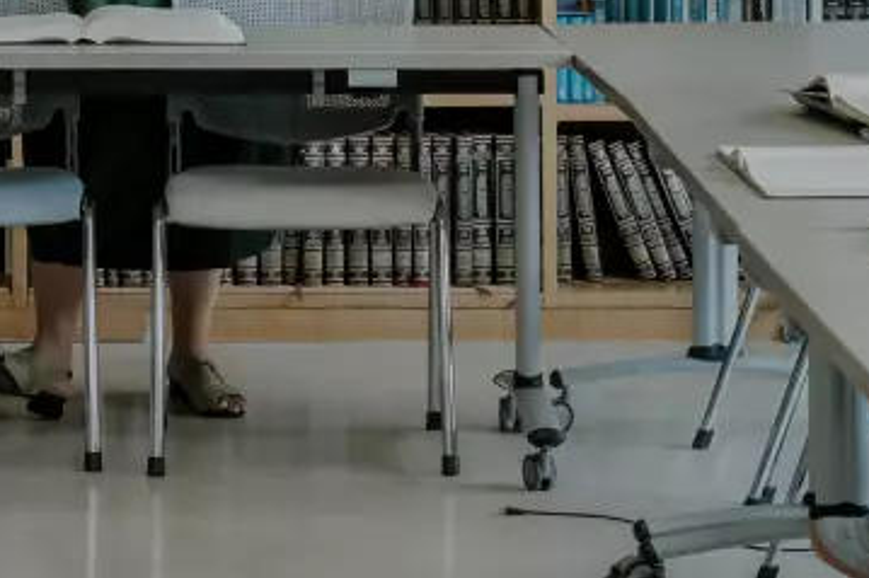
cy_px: -241
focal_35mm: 121
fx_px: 2919
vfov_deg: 11.0
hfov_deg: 16.7
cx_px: 121
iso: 1250
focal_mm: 35
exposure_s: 1/250
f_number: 6.3
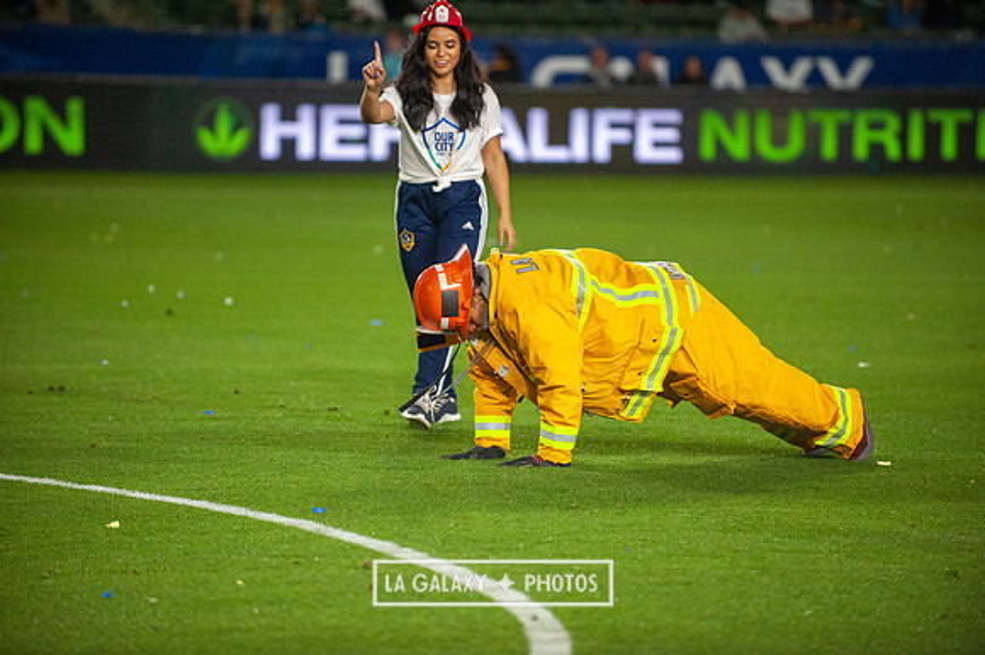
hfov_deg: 10.3
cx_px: 492
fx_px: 5469
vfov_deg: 6.9
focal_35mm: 200
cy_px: 328
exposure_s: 1/2500
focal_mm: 200
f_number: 2.8
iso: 3200
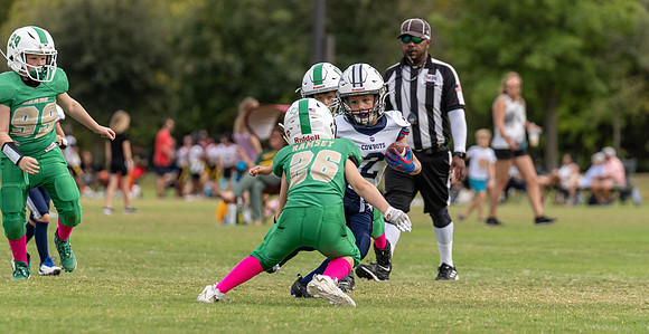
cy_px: 151
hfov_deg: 6.4
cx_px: 269
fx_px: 5846
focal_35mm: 346
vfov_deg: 3.3
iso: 200
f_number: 3.5
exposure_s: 1/1250
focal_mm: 200
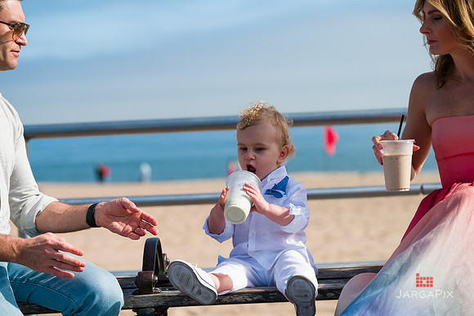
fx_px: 1290
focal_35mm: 98
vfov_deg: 13.9
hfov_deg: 20.8
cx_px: 237
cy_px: 158
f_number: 4
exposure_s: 1/2500
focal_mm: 98
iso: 200
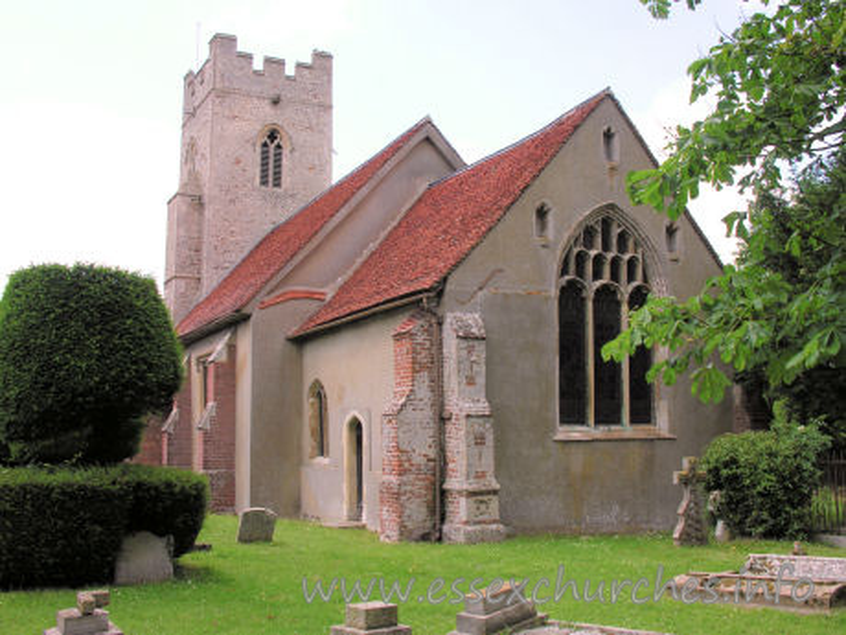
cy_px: 318
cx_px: 423
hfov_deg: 50.1
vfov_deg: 38.7
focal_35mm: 37
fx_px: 904
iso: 50
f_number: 5
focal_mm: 9.5
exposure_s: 1/133
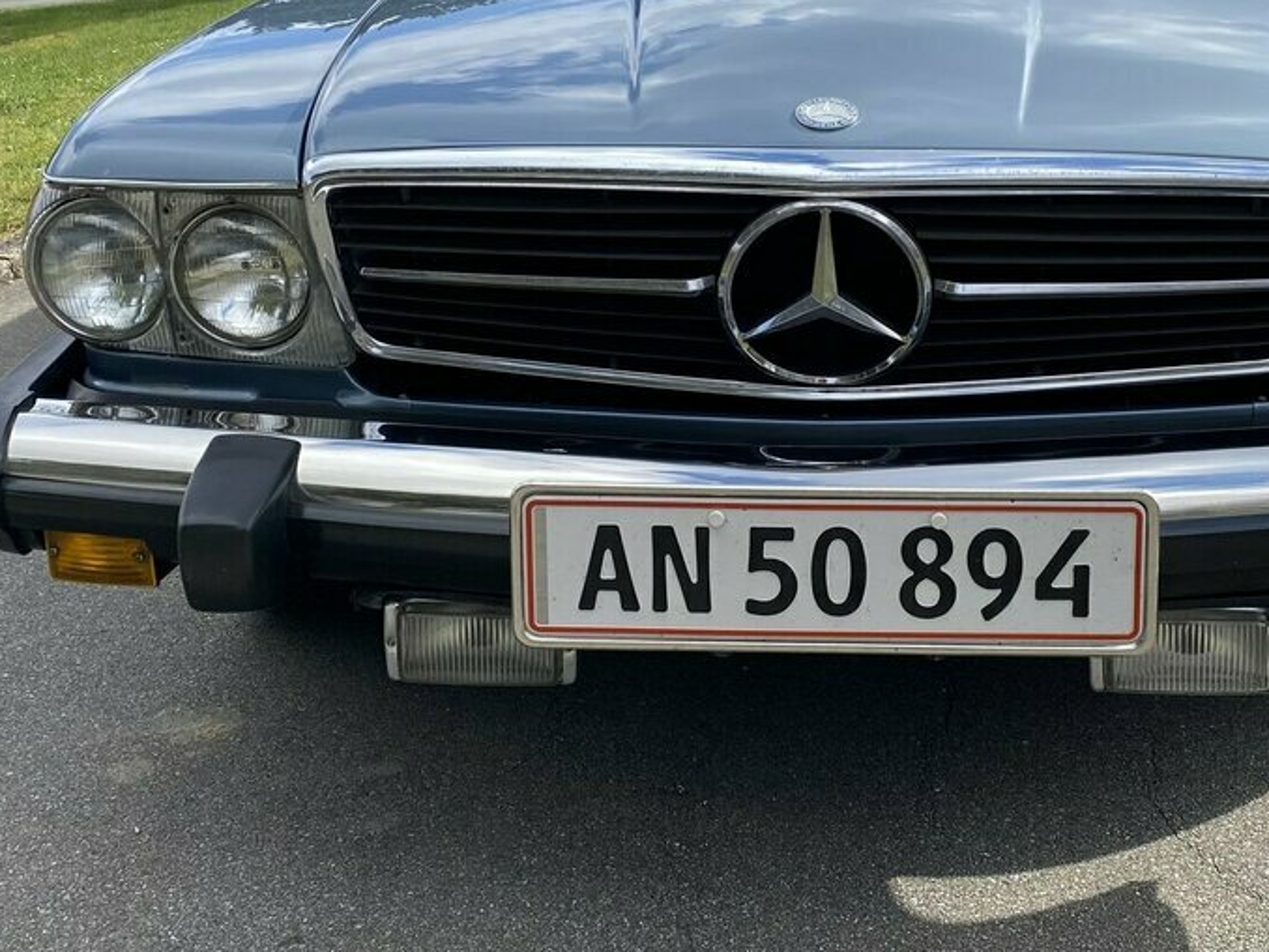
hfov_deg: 40.9
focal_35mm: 46
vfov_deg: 31.0
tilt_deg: -12.3
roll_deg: +0.3
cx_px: 810
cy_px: 236
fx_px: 1687
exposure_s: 1/1629
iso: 32
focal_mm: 4.25
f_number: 1.8
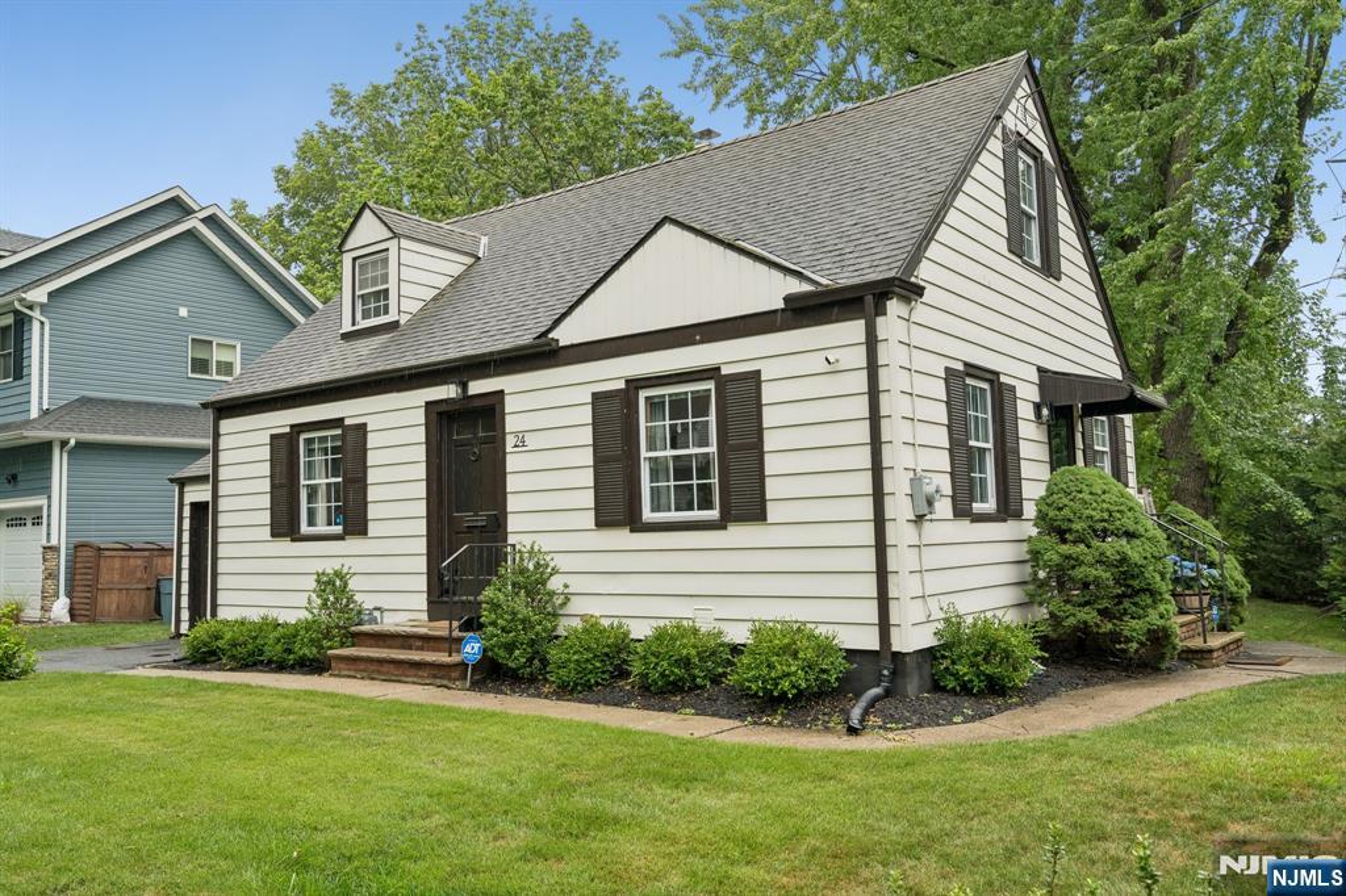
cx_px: 673
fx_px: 1046
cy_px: 448
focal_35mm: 28
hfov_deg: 65.5
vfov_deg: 46.4
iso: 640
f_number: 8
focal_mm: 28
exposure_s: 1/200
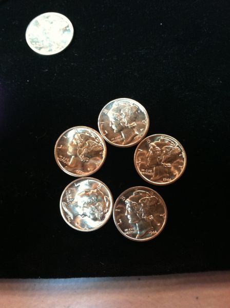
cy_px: 154
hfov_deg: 40.6
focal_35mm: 35
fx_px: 311
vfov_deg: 52.7
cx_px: 115
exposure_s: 1/15
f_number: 2.8
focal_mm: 3.85
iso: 250
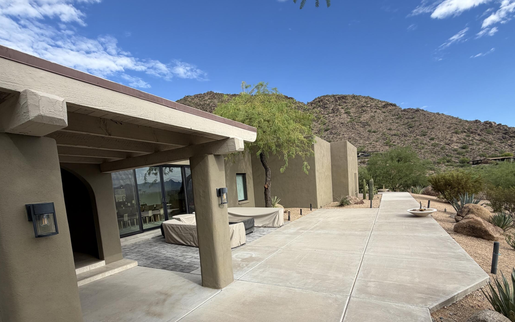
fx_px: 239
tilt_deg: -6.1
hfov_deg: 94.3
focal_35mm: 17
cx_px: 263
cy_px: 205
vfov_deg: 66.8
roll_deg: +5.0
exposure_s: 1/770
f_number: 2.2
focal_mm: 2.22
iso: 32
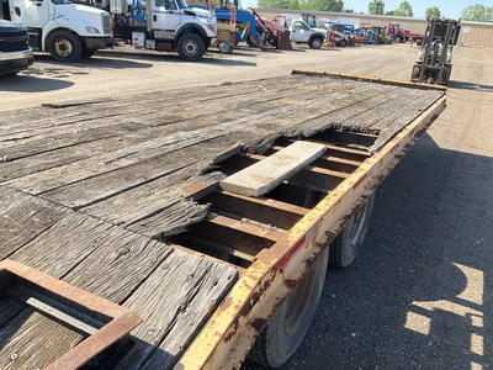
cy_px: 185
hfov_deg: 61.7
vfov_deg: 48.2
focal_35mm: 29
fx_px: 413
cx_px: 246
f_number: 1.8
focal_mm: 3
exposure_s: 1/869
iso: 25
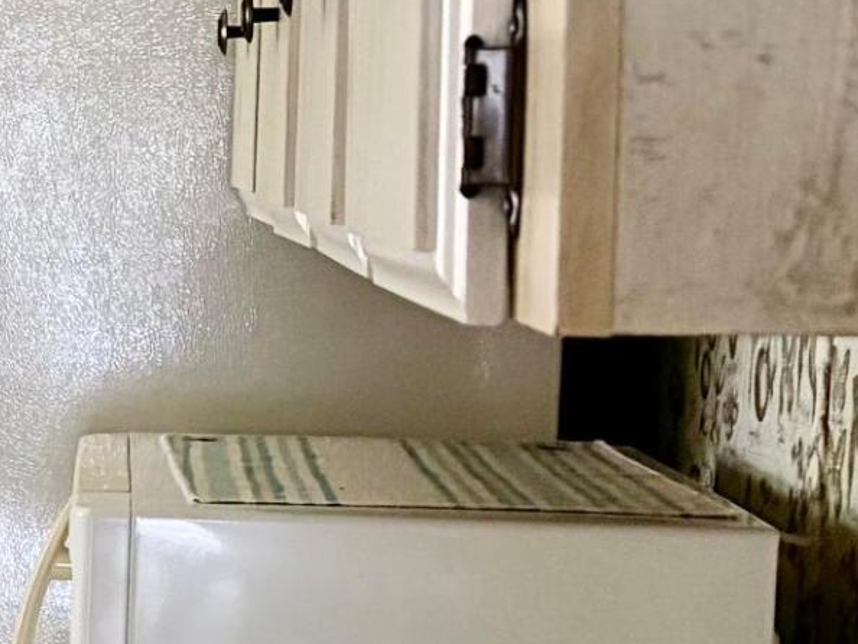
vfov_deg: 11.8
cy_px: 433
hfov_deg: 13.3
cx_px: -890
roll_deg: +0.2
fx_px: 3124
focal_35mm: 126
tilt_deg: -4.9
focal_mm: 5.96
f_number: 1.6
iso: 200
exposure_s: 1/60
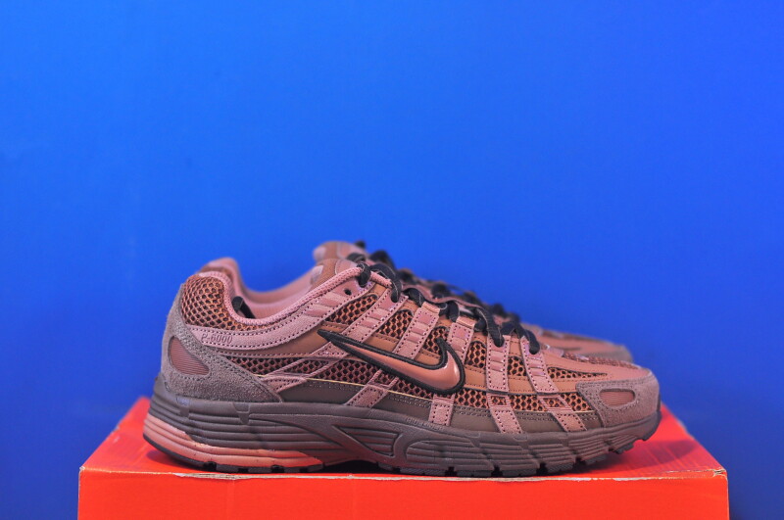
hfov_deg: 27.0
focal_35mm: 75
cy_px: 260
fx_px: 1631
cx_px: 392
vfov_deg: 18.1
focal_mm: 50
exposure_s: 1/320
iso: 250
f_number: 2.5
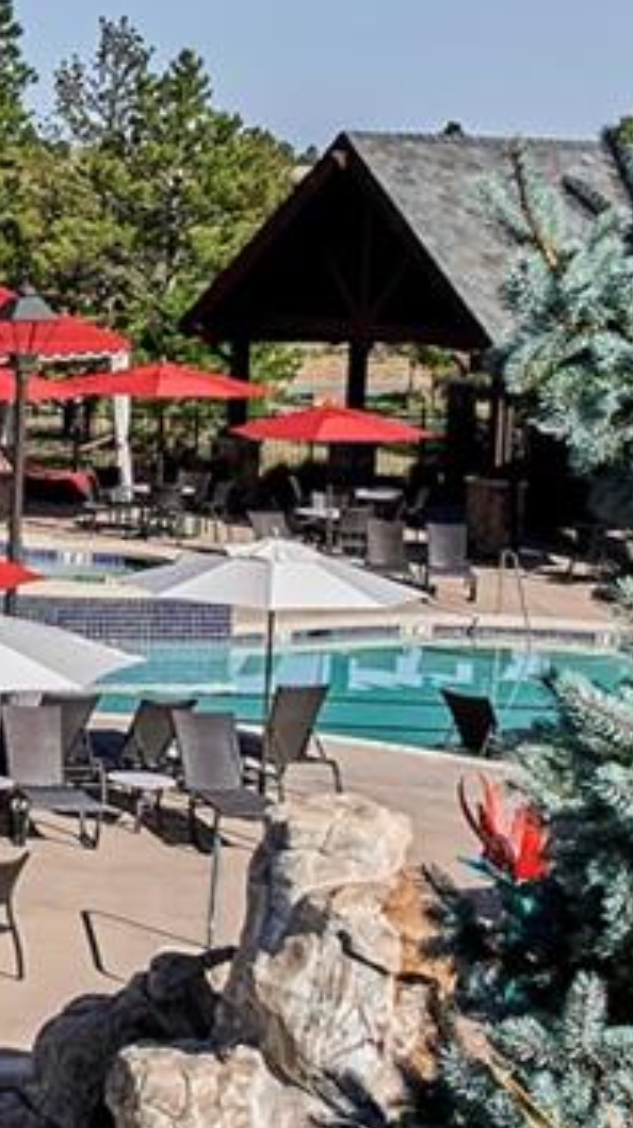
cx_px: -723
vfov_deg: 18.8
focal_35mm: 114
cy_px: 390
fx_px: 3409
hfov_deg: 9.7
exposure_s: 1/1600
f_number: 10
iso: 400
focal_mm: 24
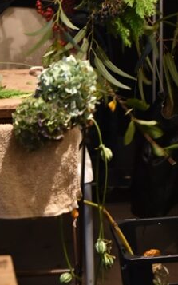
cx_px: 123
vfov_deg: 13.9
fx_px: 1134
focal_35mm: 146
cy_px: -54
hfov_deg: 9.0
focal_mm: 50
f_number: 4
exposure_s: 1/50
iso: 2000
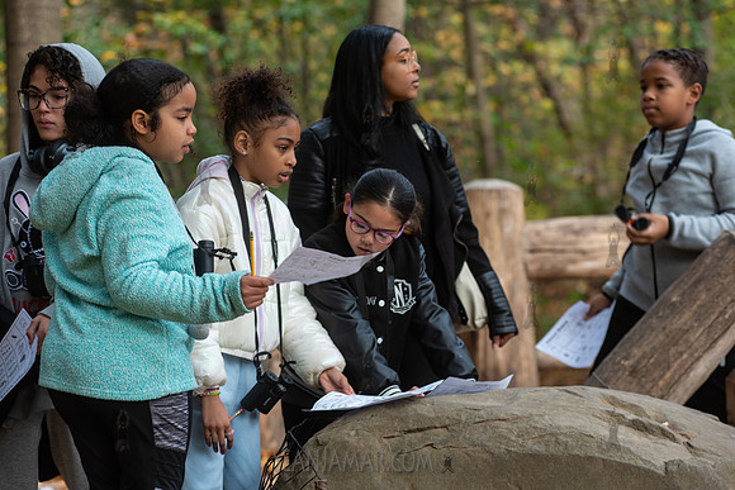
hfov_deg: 18.3
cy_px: 245
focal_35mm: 112
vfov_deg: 12.2
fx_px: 2287
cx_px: 368
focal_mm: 112
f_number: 4.5
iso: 160
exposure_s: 1/125
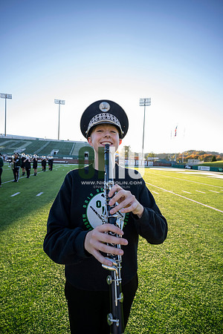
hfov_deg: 81.2
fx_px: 130
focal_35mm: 14
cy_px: 167
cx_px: 112
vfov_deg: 104.3
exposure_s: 1/500
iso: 500
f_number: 4
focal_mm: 14
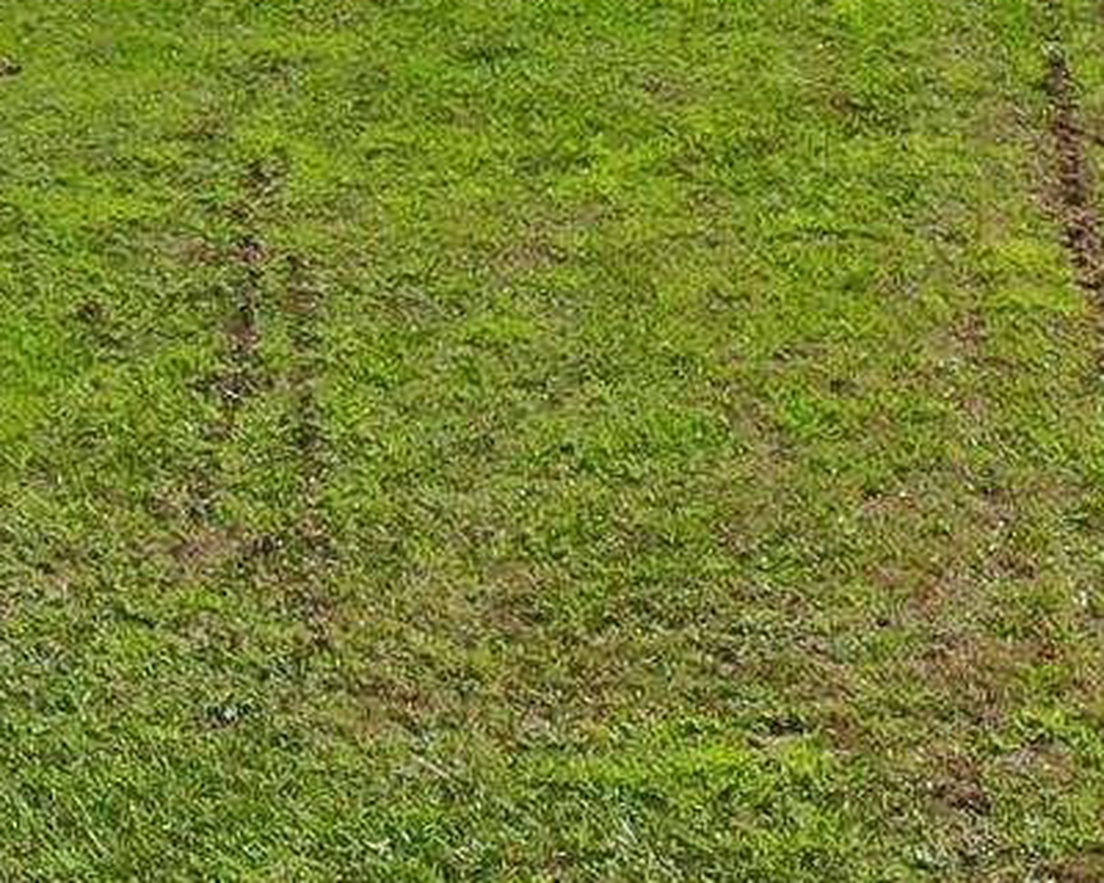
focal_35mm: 120
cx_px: -152
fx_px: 3921
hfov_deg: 15.5
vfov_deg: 11.8
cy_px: -751
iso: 100
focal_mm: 4.5
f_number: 2.8
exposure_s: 1/1658
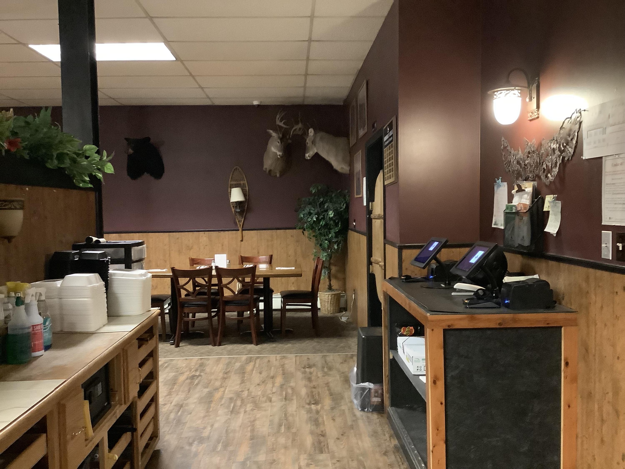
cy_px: 234
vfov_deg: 45.4
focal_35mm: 31
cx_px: 312
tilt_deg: -2.0
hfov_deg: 58.4
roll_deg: +0.0
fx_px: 560
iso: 800
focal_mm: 3.3
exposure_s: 1/20
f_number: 2.4
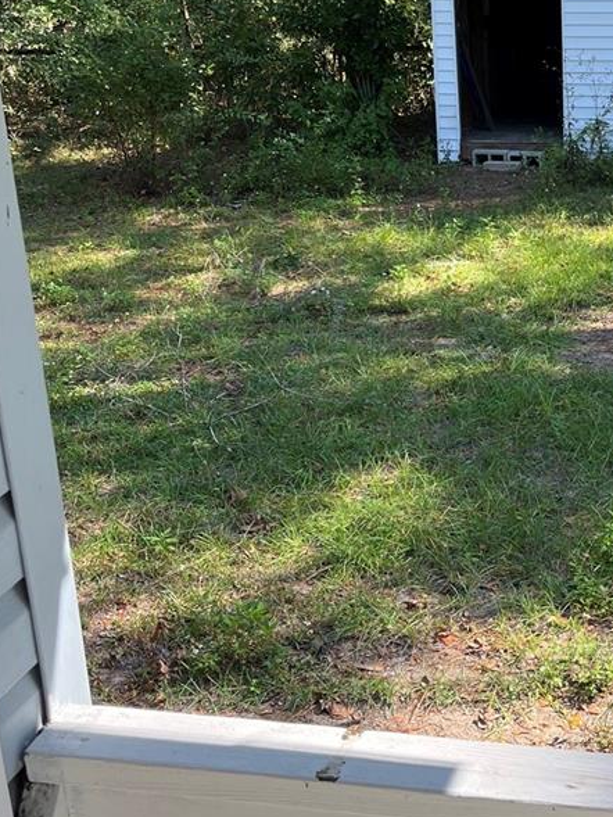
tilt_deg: -18.6
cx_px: 614
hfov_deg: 26.1
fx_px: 1251
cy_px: 348
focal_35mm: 53
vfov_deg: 36.1
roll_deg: +0.0
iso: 50
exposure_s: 1/542
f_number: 1.6
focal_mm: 5.1
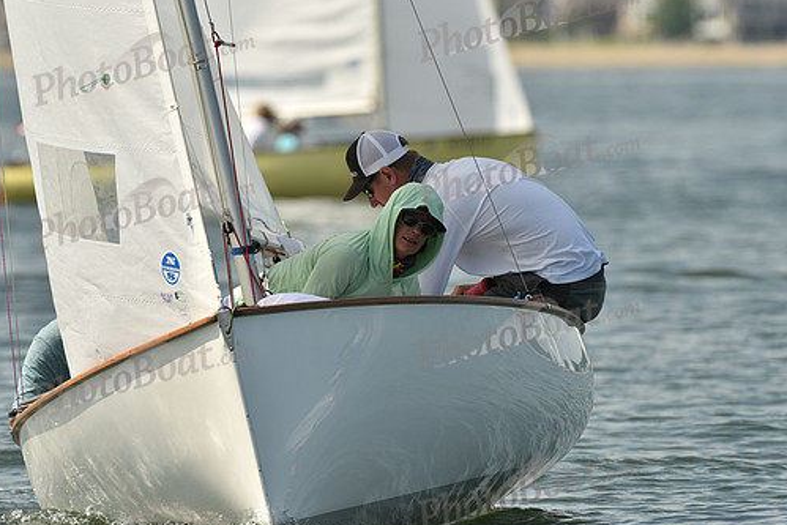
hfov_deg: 3.0
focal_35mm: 697
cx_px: 338
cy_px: 270
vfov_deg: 2.0
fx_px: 15241
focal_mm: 600
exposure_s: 1/1000
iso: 250
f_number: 9
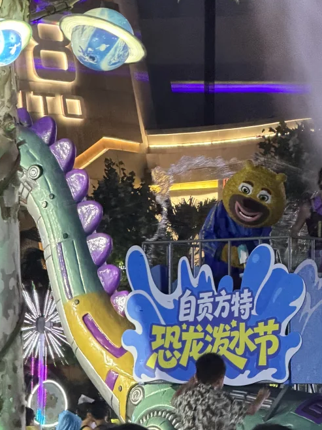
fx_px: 2718
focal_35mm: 219
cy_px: 212
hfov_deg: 6.8
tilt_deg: +4.1
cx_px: 327
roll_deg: +0.0
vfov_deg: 9.0
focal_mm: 16.89
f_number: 2.8
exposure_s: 1/33
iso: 800
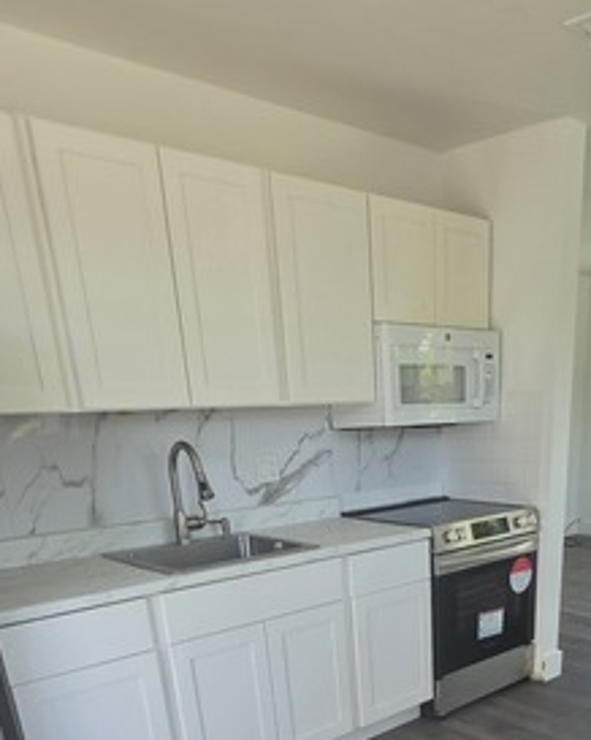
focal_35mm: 31
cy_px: 720
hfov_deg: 45.6
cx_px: 434
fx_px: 679
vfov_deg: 48.4
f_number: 1.9
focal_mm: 2.2
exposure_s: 1/120
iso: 40
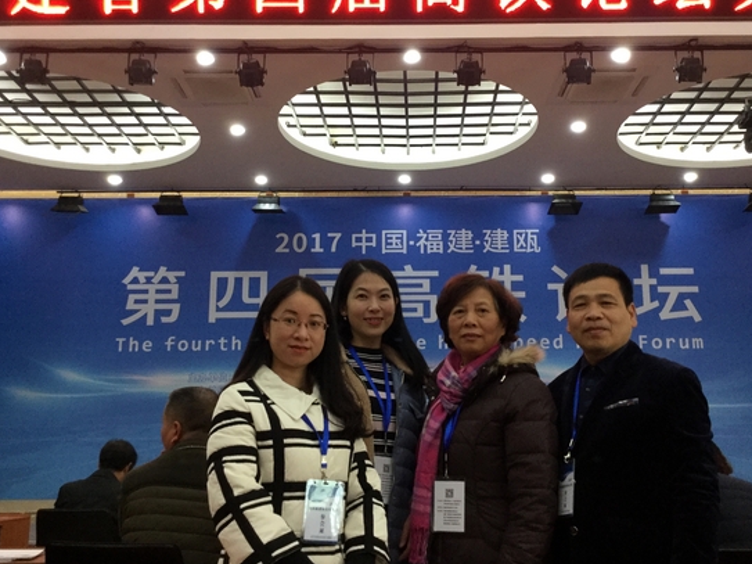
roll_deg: -0.1
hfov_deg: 46.8
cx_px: 399
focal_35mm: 40
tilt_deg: +15.2
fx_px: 869
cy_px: 264
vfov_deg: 35.9
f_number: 2.4
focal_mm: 3.3
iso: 125
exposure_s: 1/33
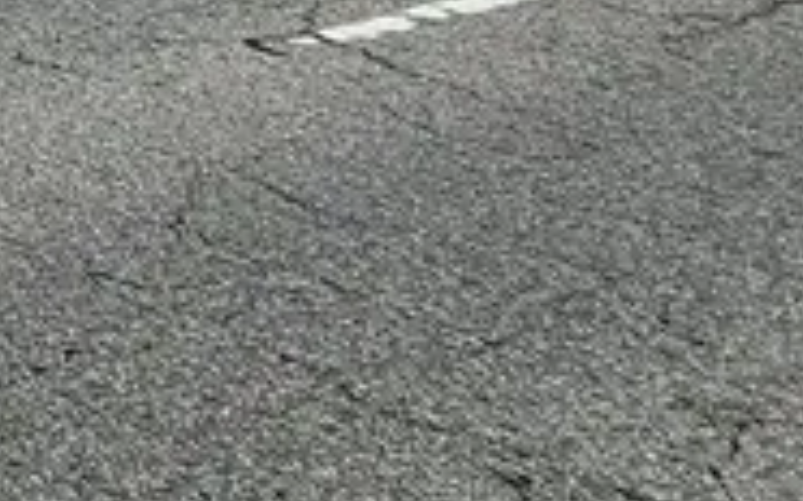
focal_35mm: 76
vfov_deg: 13.2
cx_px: -1213
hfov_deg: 14.4
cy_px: -669
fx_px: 1662
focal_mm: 2.2
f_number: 2.2
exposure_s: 1/4604
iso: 50
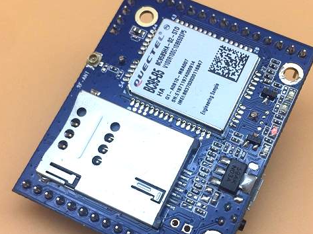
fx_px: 416
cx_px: 159
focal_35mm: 46
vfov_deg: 31.4
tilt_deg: -57.8
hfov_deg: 41.3
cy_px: 132
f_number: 2.2
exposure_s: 1/227
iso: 32
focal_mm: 4.15
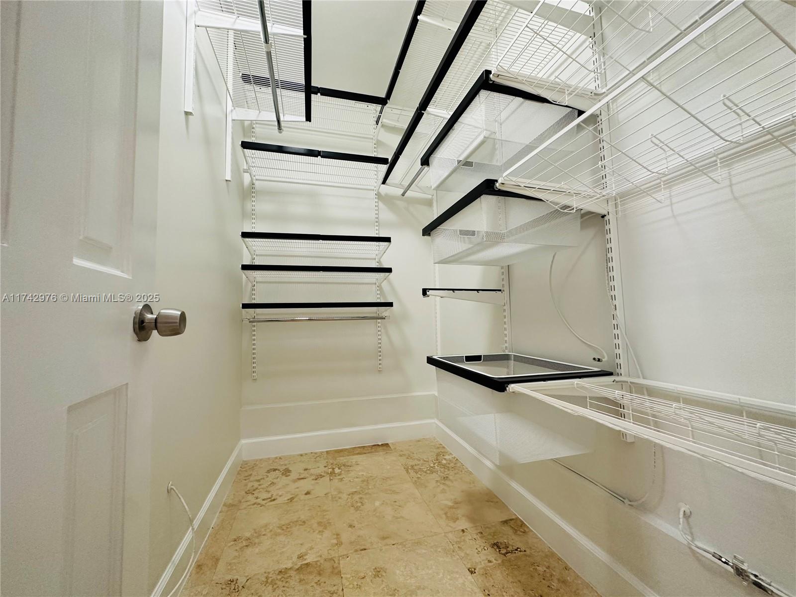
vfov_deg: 85.7
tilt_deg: +2.5
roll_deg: +0.8
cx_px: 398
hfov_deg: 102.1
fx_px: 322
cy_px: 298
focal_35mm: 14
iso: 250
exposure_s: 1/60
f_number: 2.2
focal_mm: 2.22
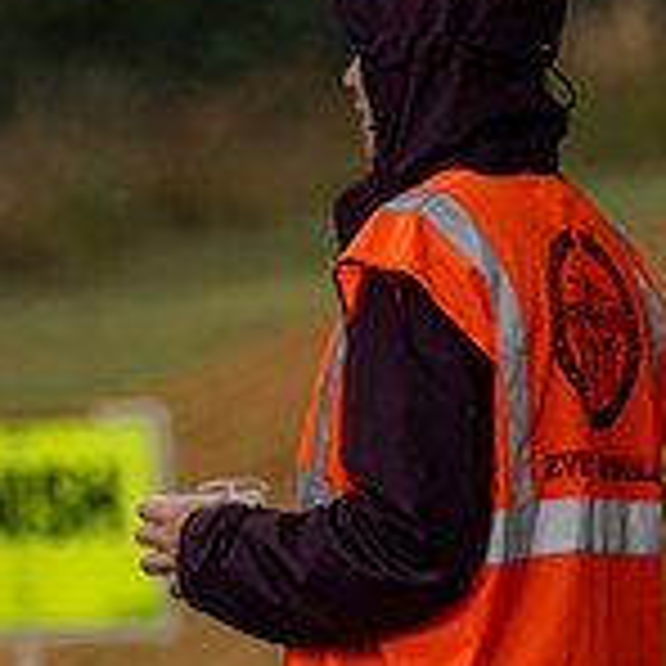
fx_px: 9425
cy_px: 227
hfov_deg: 4.0
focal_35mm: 433
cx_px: -508
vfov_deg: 4.0
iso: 160
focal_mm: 130
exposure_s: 1/1000
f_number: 3.2
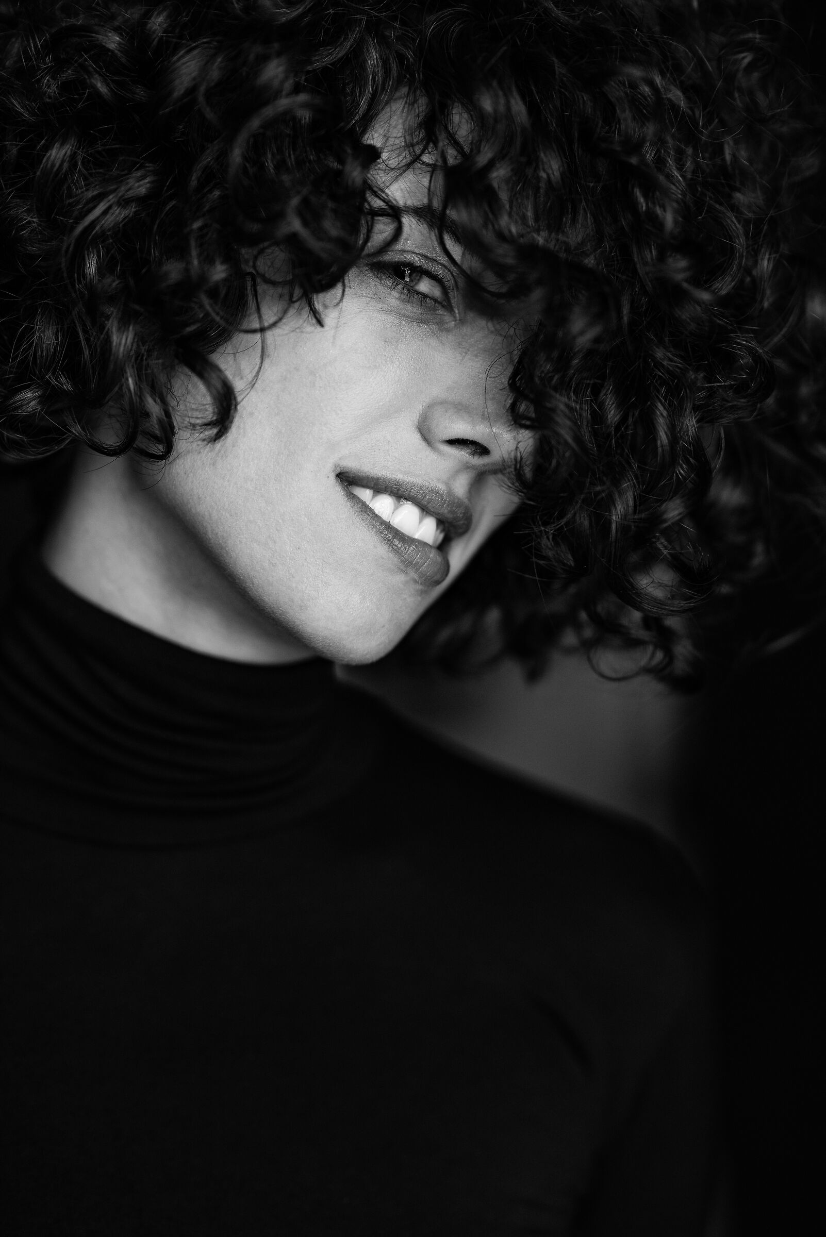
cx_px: 413
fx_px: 2923
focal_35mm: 85
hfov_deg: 16.1
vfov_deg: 23.9
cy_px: 618
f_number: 2
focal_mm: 85
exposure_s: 1/160
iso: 500
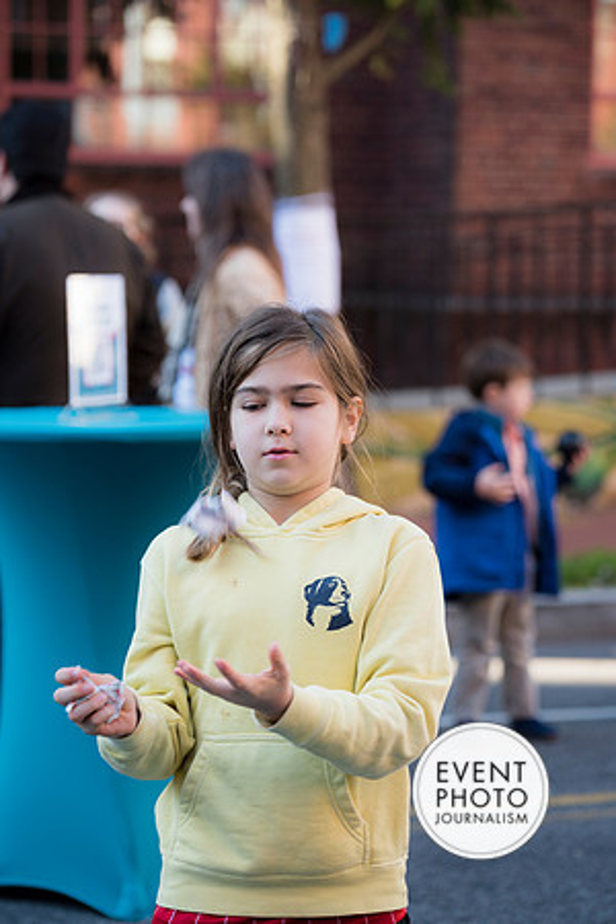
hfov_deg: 13.7
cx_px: 308
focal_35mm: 100
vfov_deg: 20.4
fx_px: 2566
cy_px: 462
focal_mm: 100
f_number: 4
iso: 280
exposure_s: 1/200
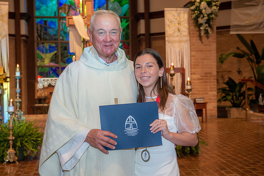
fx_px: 454
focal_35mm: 62
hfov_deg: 32.4
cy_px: 88
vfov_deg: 21.9
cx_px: 132
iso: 1600
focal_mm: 62
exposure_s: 1/125
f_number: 5.6
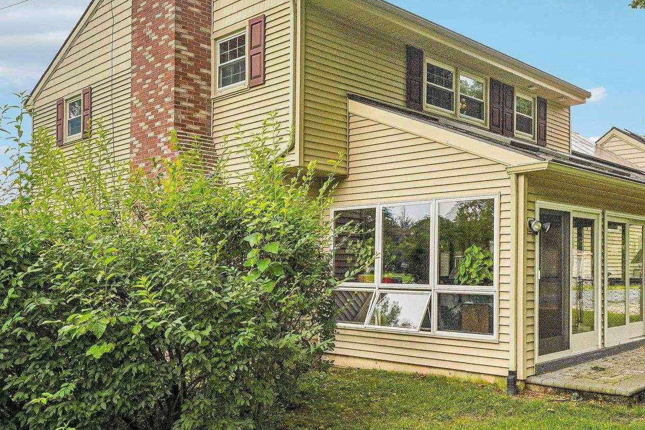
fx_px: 591
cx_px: 440
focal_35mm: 33
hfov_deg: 55.8
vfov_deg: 39.7
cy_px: 162
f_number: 8
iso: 500
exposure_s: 1/2000
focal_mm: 20
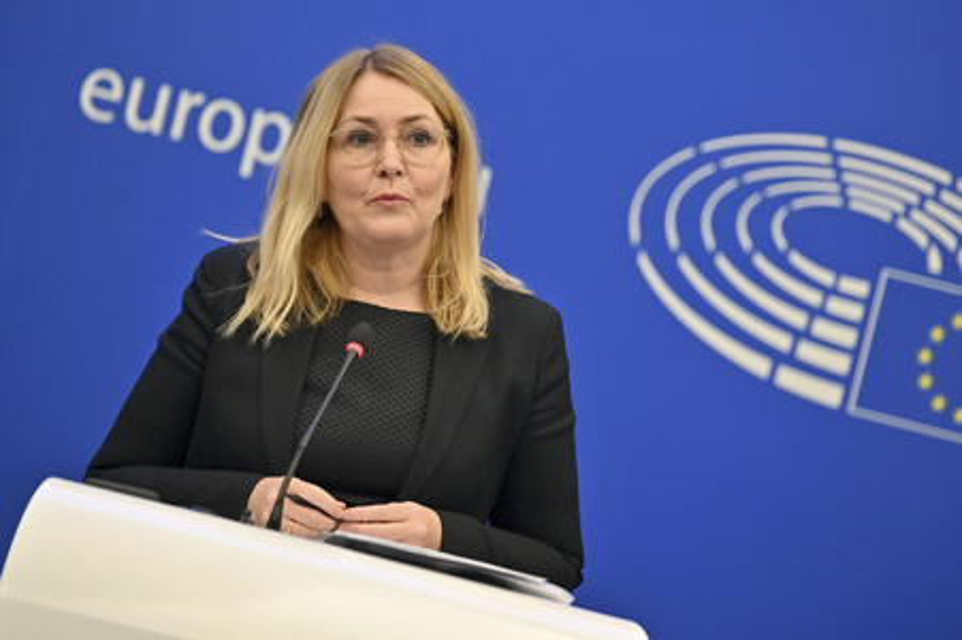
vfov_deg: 9.1
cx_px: 481
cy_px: 320
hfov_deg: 13.7
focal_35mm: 150
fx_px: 4005
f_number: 2.8
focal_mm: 150
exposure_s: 1/100
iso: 400
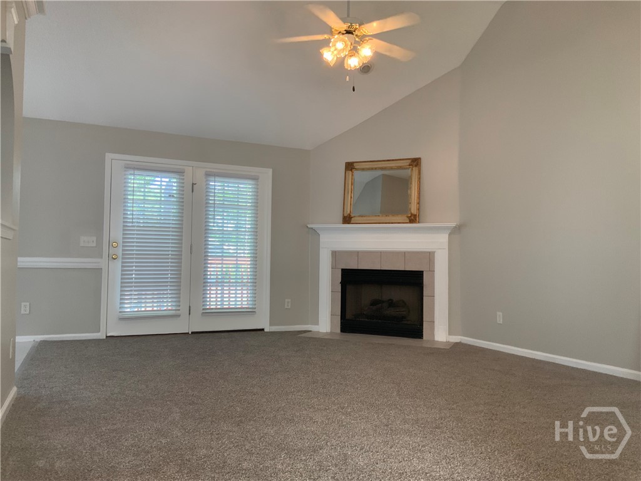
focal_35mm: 29
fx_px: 537
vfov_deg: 48.2
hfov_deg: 61.7
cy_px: 240
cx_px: 320
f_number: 1.8
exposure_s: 1/60
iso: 64
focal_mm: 3
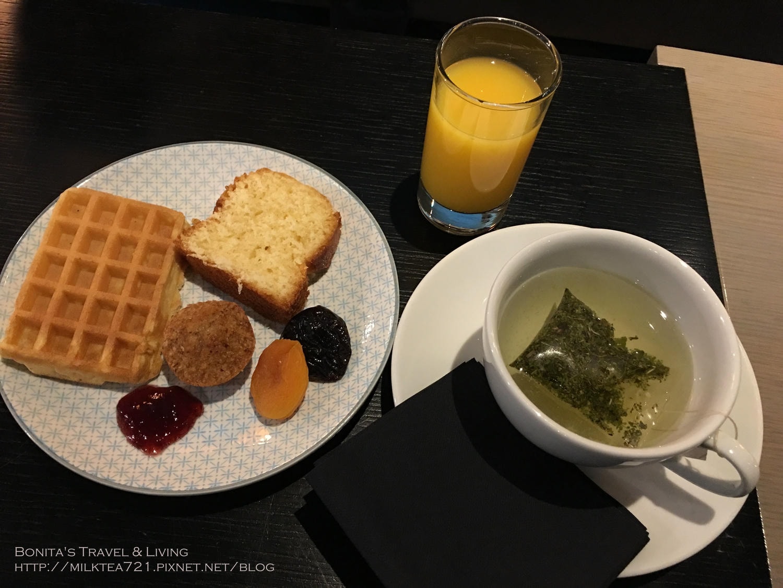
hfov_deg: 61.7
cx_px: 392
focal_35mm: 29
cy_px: 294
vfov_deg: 48.2
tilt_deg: -62.2
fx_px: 656
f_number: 2.2
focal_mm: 4.15
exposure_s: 1/8
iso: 100
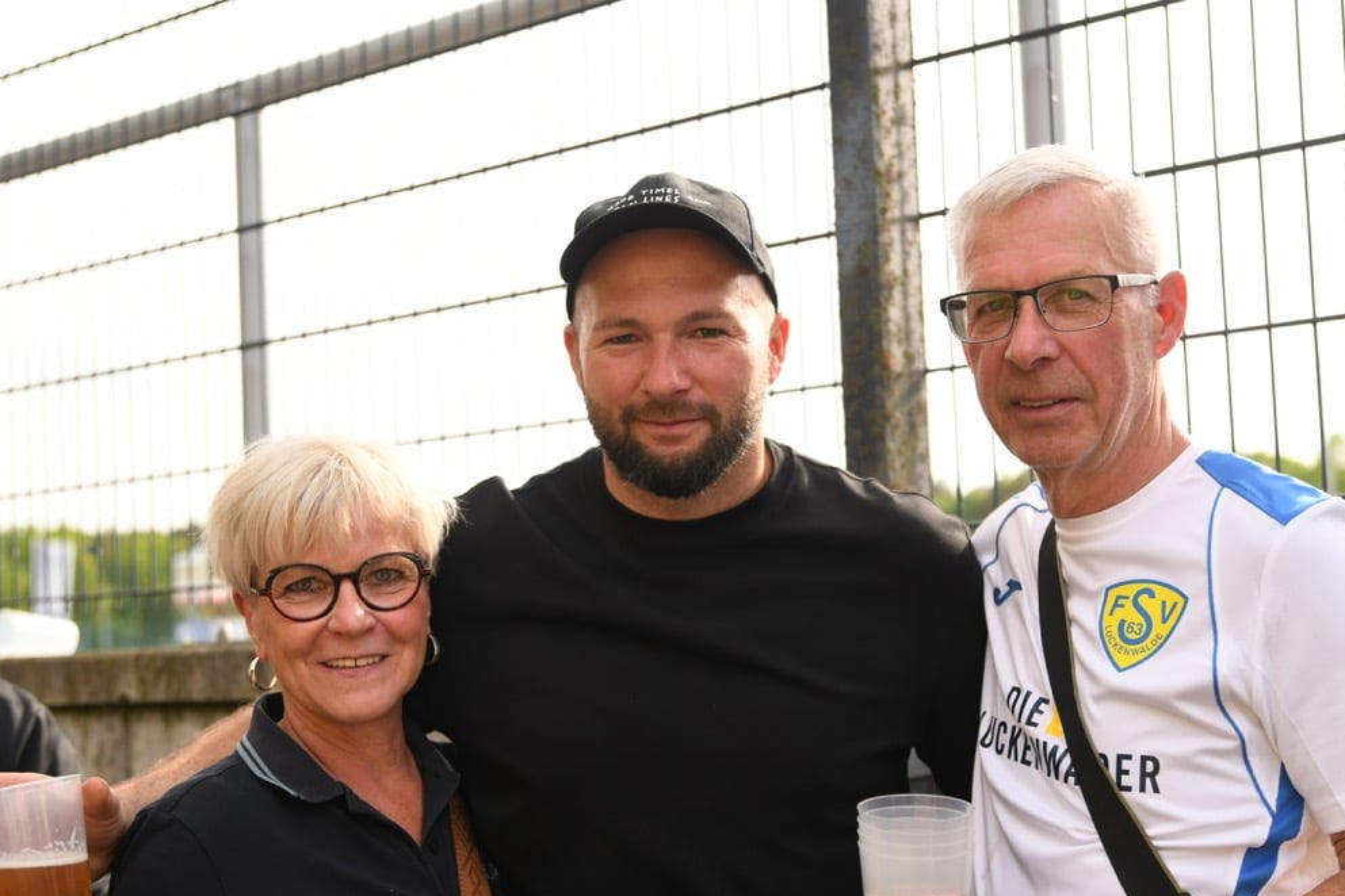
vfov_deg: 27.5
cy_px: 545
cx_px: 726
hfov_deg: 40.3
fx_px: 1831
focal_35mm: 49
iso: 280
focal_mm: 38
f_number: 2.8
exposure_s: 1/1000
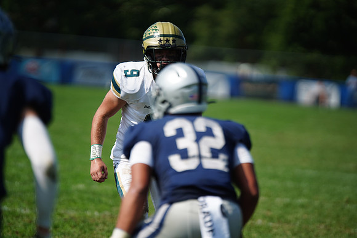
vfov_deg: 4.6
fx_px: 2976
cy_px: 119
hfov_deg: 6.9
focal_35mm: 300
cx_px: 178
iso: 400
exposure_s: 1/6400
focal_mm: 300
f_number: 2.8
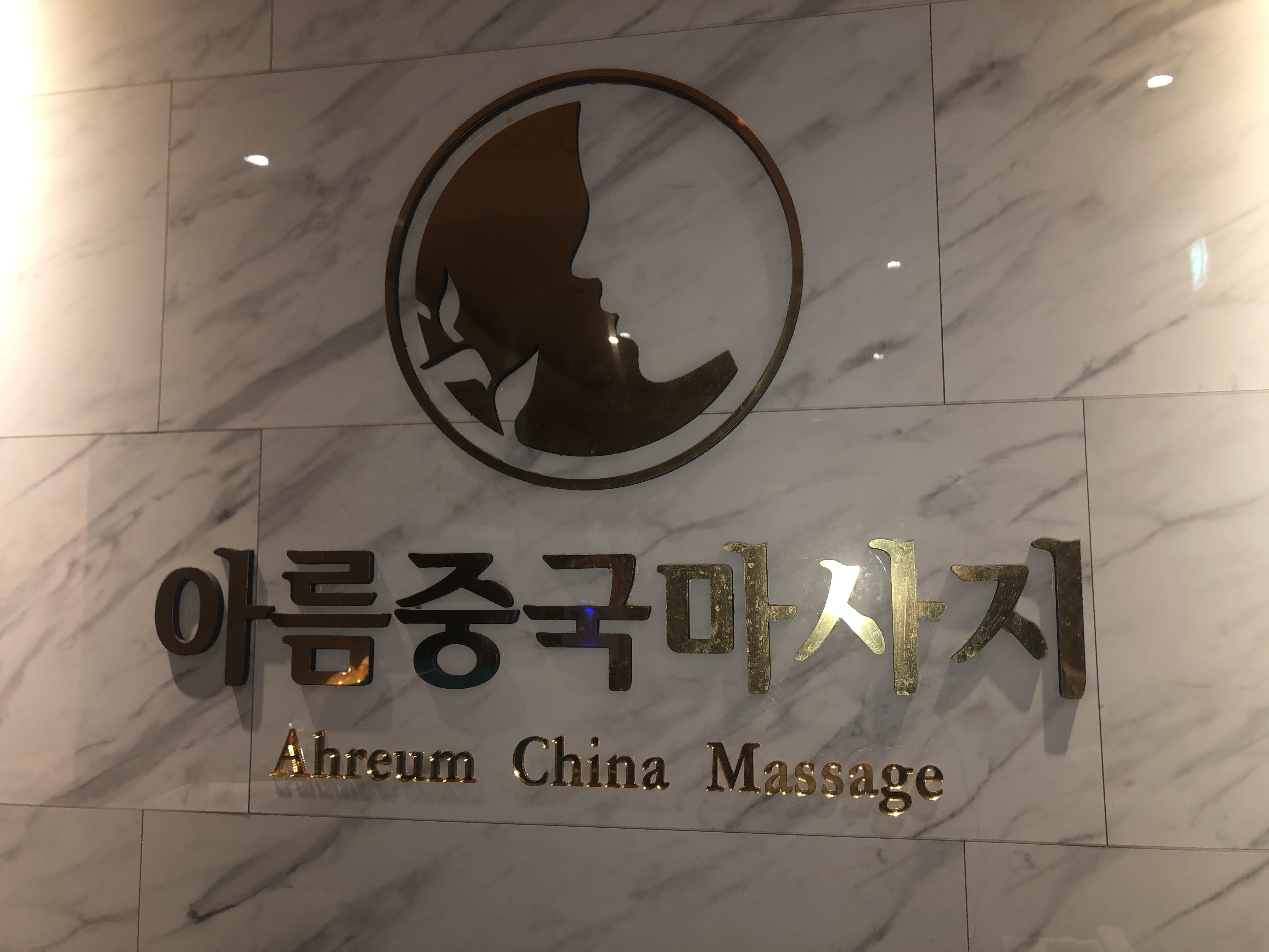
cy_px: 476
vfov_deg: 49.7
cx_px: 634
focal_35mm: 28
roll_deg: +0.1
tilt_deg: +5.8
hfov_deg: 63.4
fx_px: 1026
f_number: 1.8
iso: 40
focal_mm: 3.99
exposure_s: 1/4
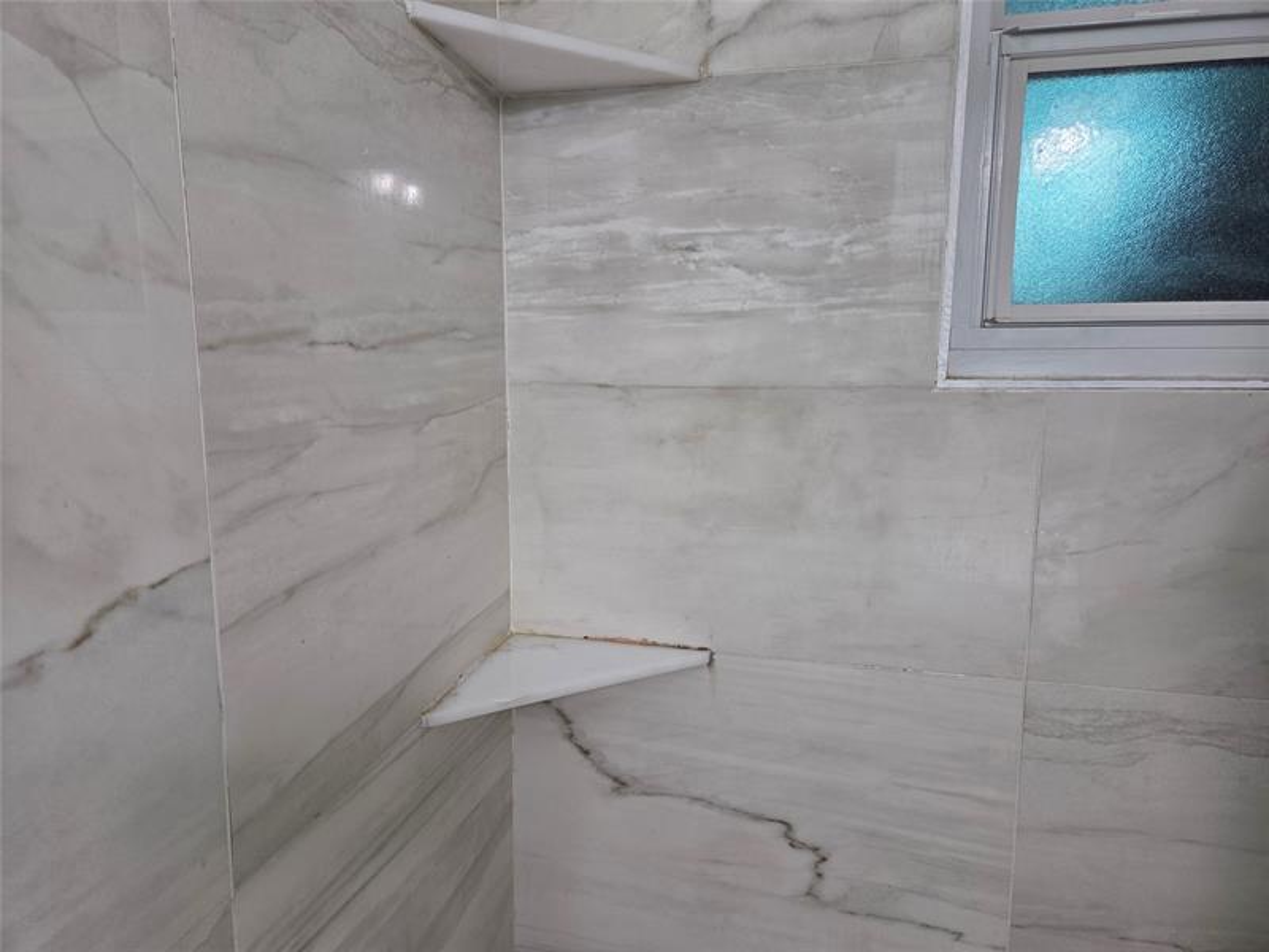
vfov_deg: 58.9
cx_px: 634
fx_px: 843
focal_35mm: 23
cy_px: 476
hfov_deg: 73.9
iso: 250
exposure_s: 1/120
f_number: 1.8
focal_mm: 5.4
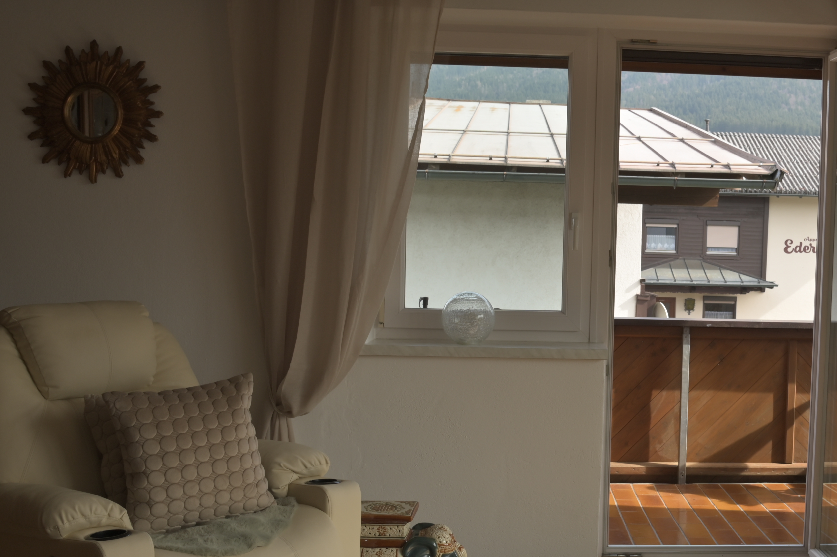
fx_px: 999
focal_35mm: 43
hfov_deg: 44.5
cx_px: 590
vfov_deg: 31.1
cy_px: 312
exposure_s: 1/60
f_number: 9
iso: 125
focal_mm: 24
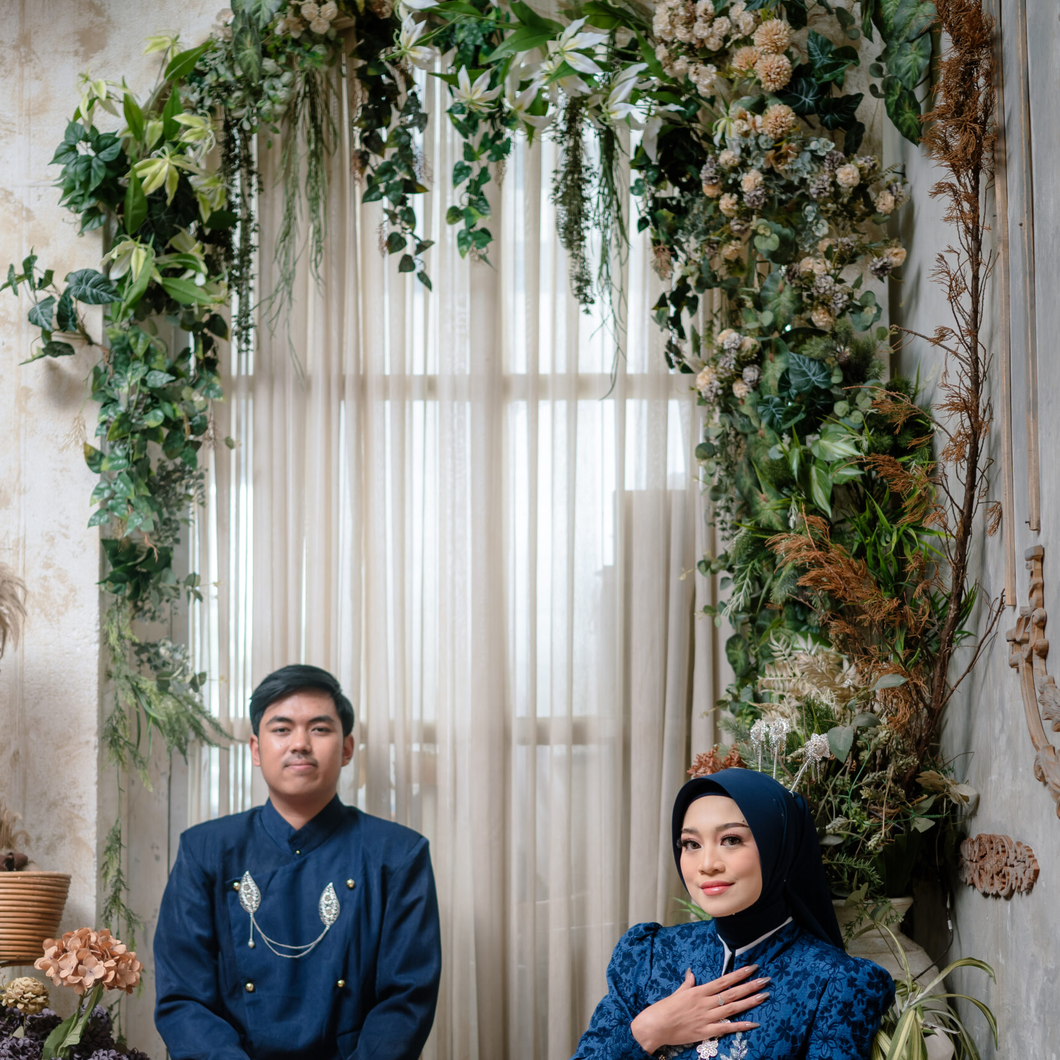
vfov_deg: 37.3
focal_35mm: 45
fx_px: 1559
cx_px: 527
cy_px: 668
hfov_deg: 37.6
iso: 160
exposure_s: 1/160
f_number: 2
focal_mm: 35
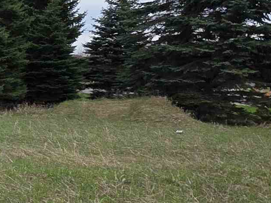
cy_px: 211
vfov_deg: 21.9
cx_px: -238
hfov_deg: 20.0
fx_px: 501
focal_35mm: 64
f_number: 1.9
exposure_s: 1/1061
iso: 40
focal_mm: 2.2
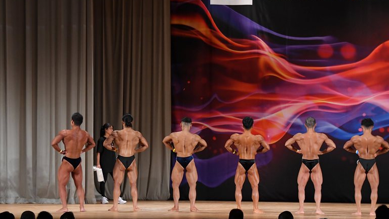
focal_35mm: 111
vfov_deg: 10.9
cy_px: 124
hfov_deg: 19.3
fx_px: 1145
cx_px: 196
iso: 3200
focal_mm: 70
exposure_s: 1/400
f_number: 5.6
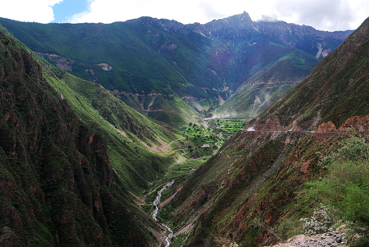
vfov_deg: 38.8
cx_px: 207
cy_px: 94
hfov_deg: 55.5
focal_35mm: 34
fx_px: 349
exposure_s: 1/200
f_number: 10
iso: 200
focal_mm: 18
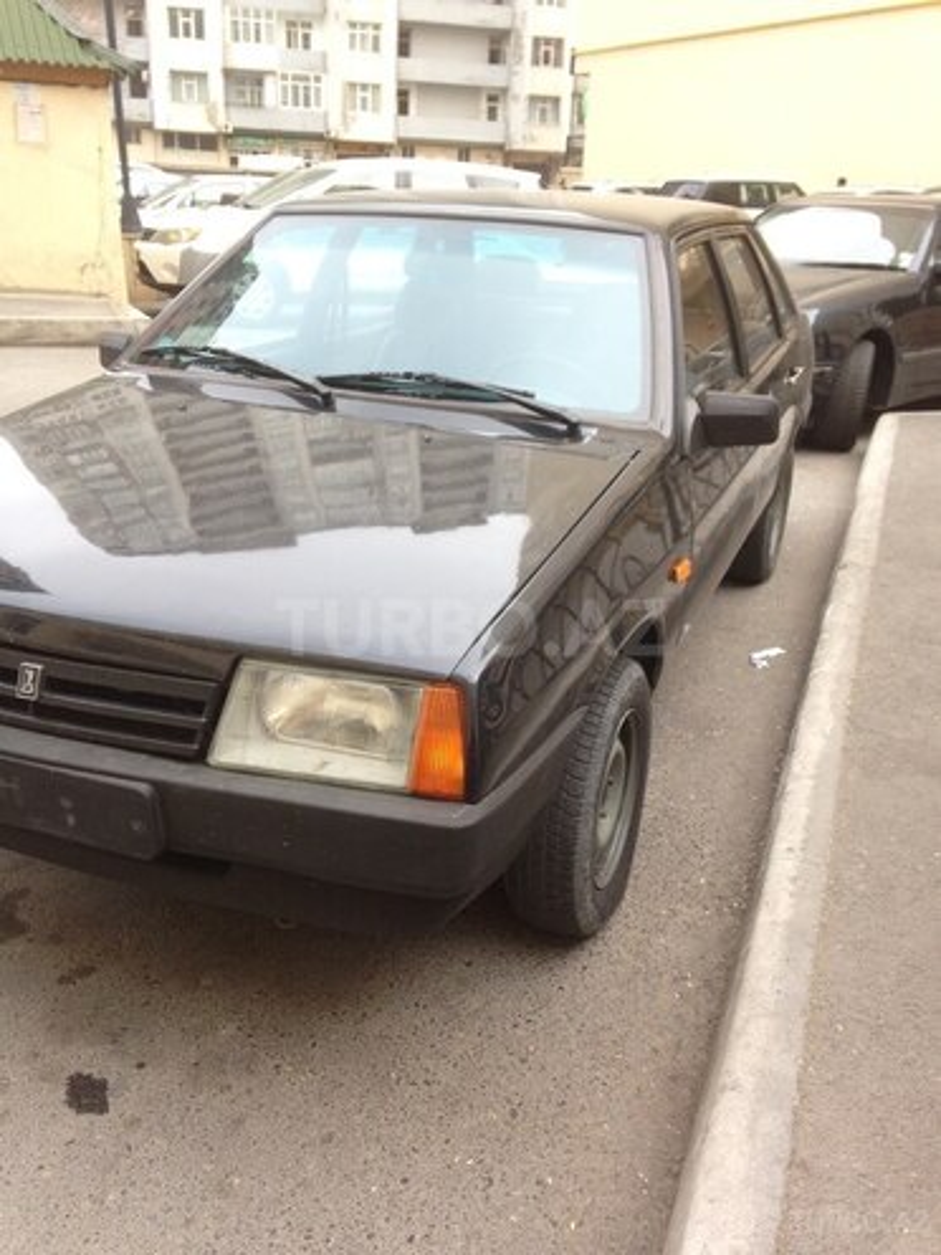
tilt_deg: -17.5
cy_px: 628
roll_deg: -4.0
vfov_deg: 55.4
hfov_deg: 42.9
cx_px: 470
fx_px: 1196
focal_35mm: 33
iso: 64
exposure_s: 1/120
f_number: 2.4
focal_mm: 4.12
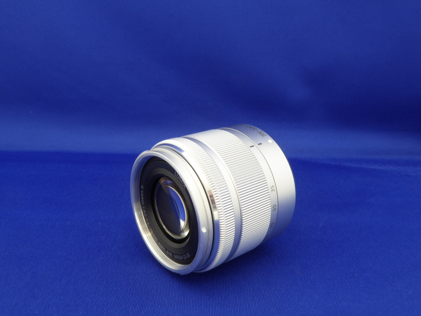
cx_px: 210
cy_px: 158
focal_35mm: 35
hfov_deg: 52.6
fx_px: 426
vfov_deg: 40.7
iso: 100
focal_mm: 6.3
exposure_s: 1
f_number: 8
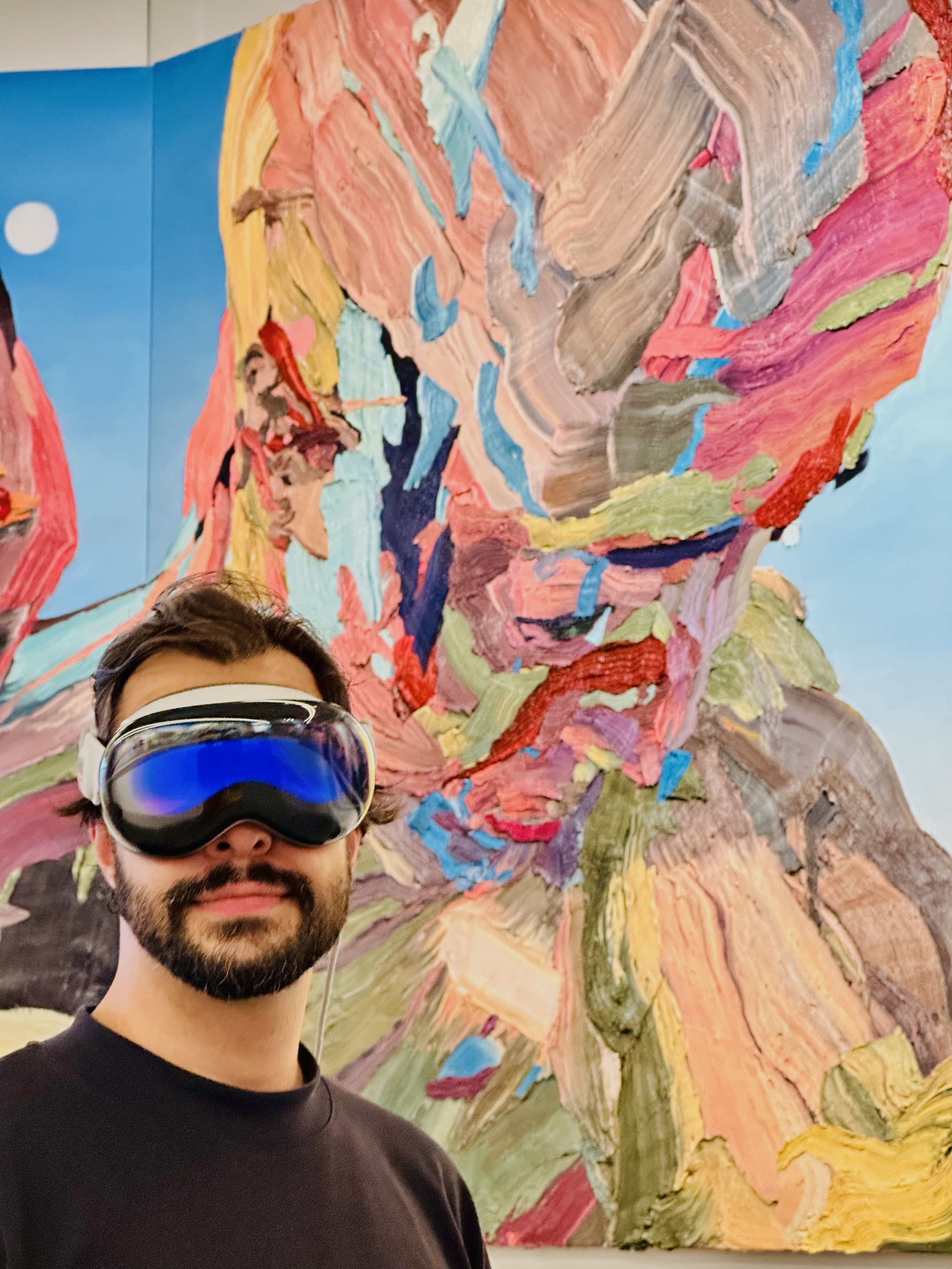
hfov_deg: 19.1
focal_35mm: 77
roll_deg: -0.2
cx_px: 476
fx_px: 2824
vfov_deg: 25.3
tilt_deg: +11.2
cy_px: 634
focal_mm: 9
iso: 500
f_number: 2.8
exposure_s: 1/50
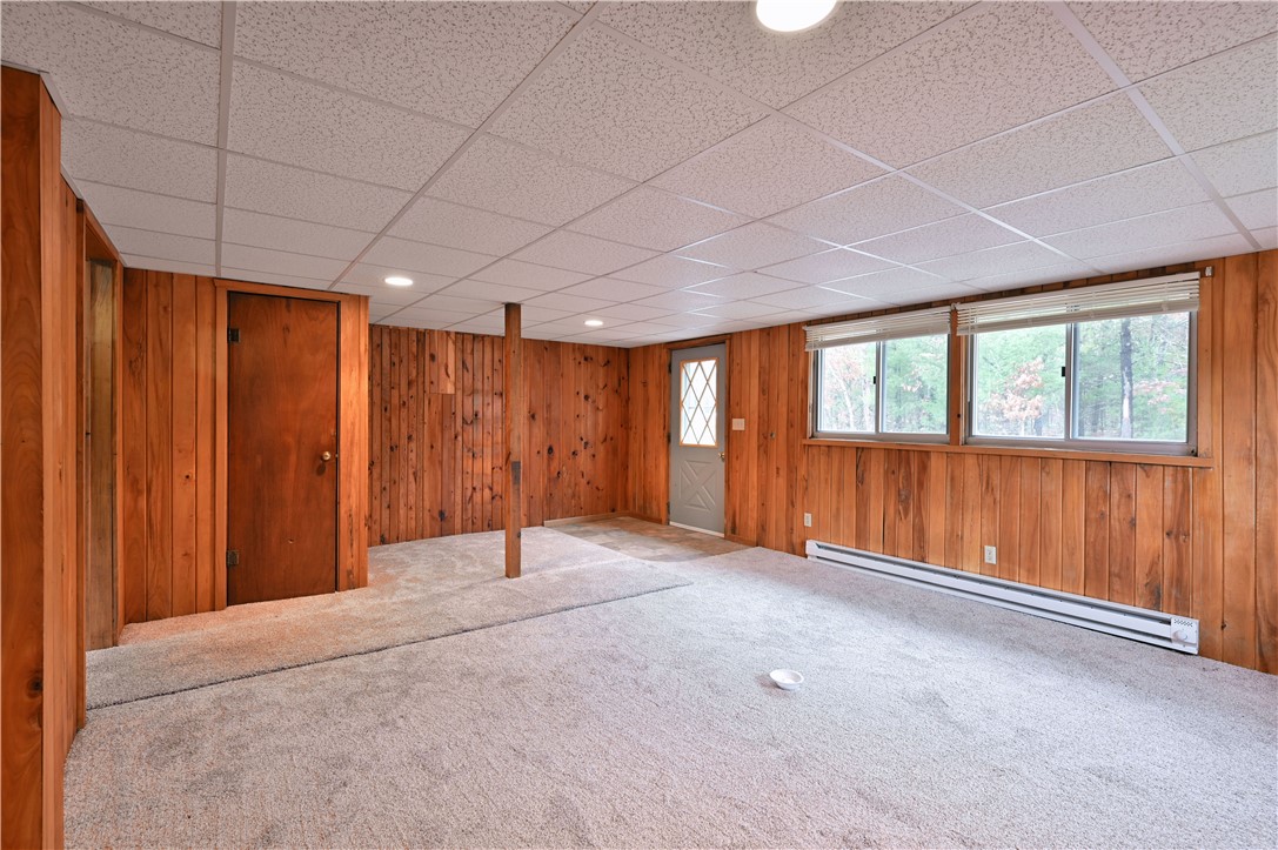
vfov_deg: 75.4
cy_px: 425
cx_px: 639
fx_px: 550
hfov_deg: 98.6
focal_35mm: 16
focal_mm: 15.5
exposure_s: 1/2
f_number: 5.6
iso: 100
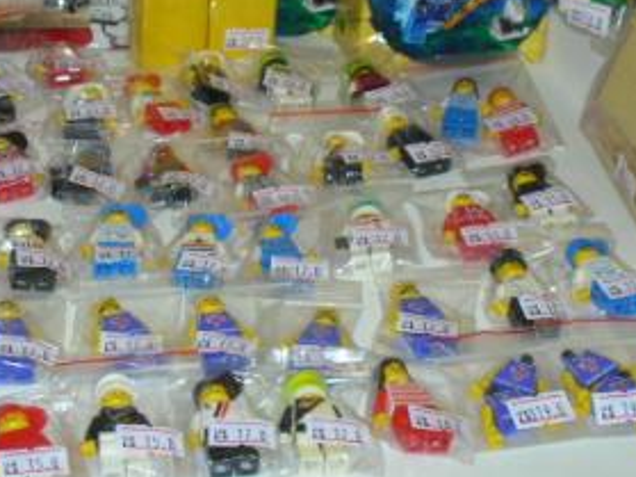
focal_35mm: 98
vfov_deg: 15.0
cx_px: 299
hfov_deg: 20.0
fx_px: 1800
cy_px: 155
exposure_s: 1/120
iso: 50
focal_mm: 10.1
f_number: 4
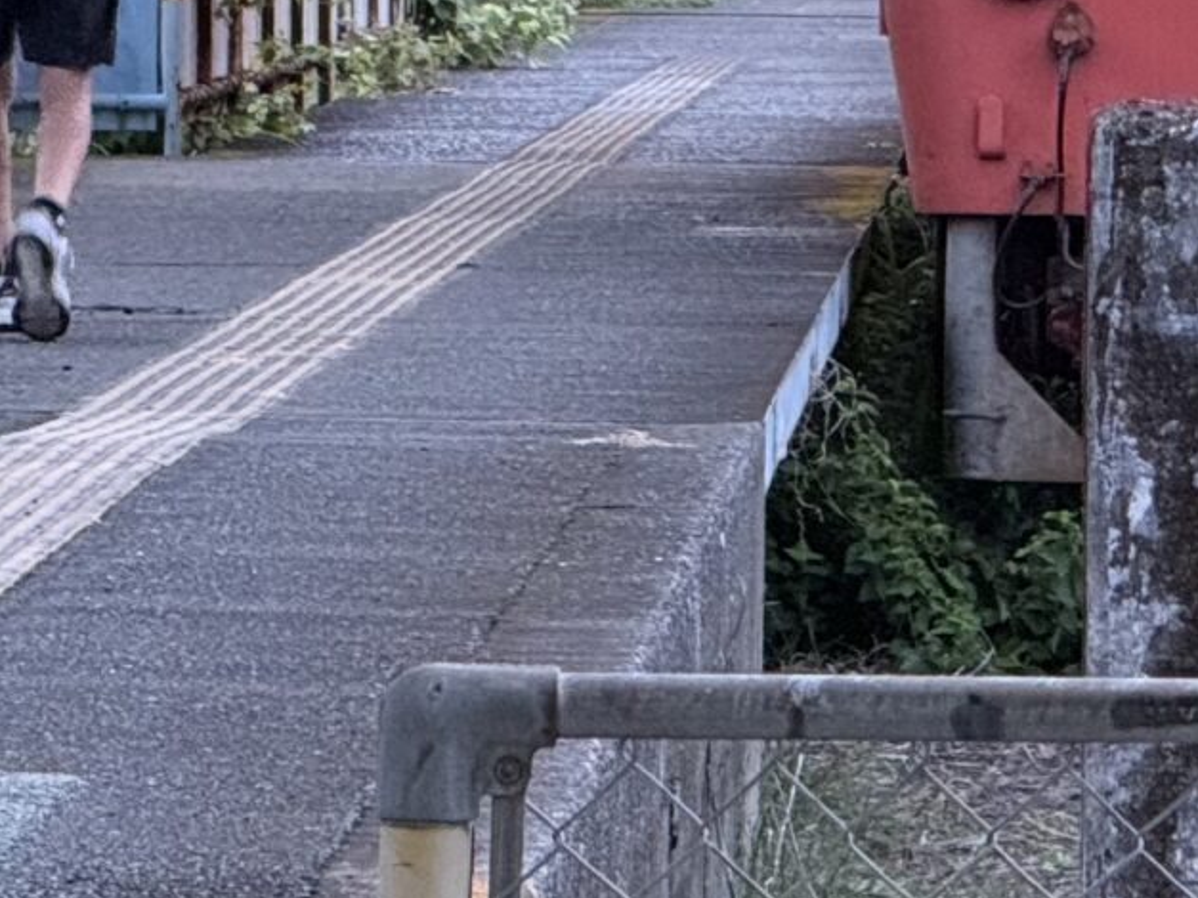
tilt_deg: -0.6
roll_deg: -0.4
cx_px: 1129
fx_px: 16955
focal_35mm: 490
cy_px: -8
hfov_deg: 4.0
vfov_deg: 3.0
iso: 320
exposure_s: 1/60
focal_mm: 15.66
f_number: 2.8
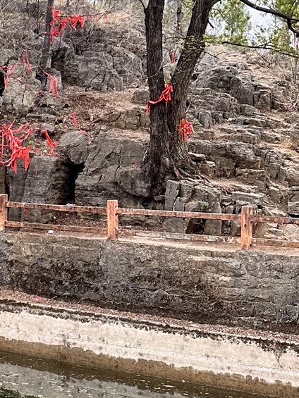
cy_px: 126
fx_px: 979
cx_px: -181
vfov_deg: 22.9
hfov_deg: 15.6
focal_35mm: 85
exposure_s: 1/857
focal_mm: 6.86
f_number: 1.78
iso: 80
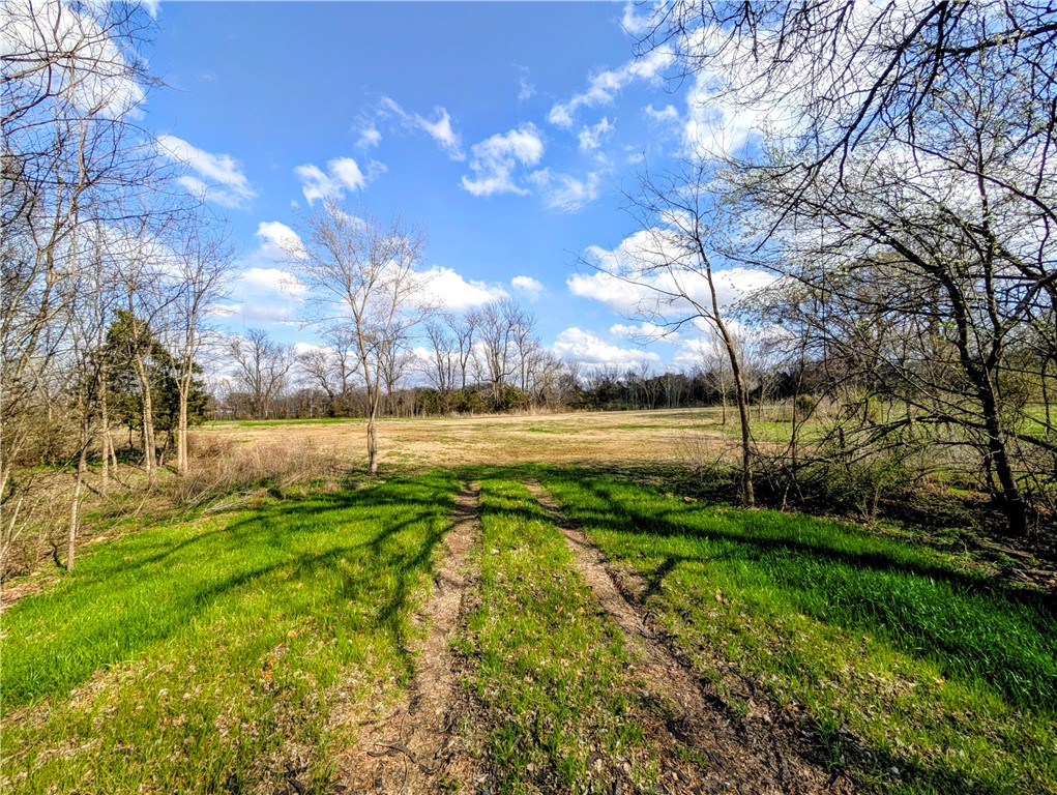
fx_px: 367
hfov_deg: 110.5
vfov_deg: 94.6
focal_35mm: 12
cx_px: 528
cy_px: 398
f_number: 1.7
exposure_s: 1/2545
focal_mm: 2.02
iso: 52
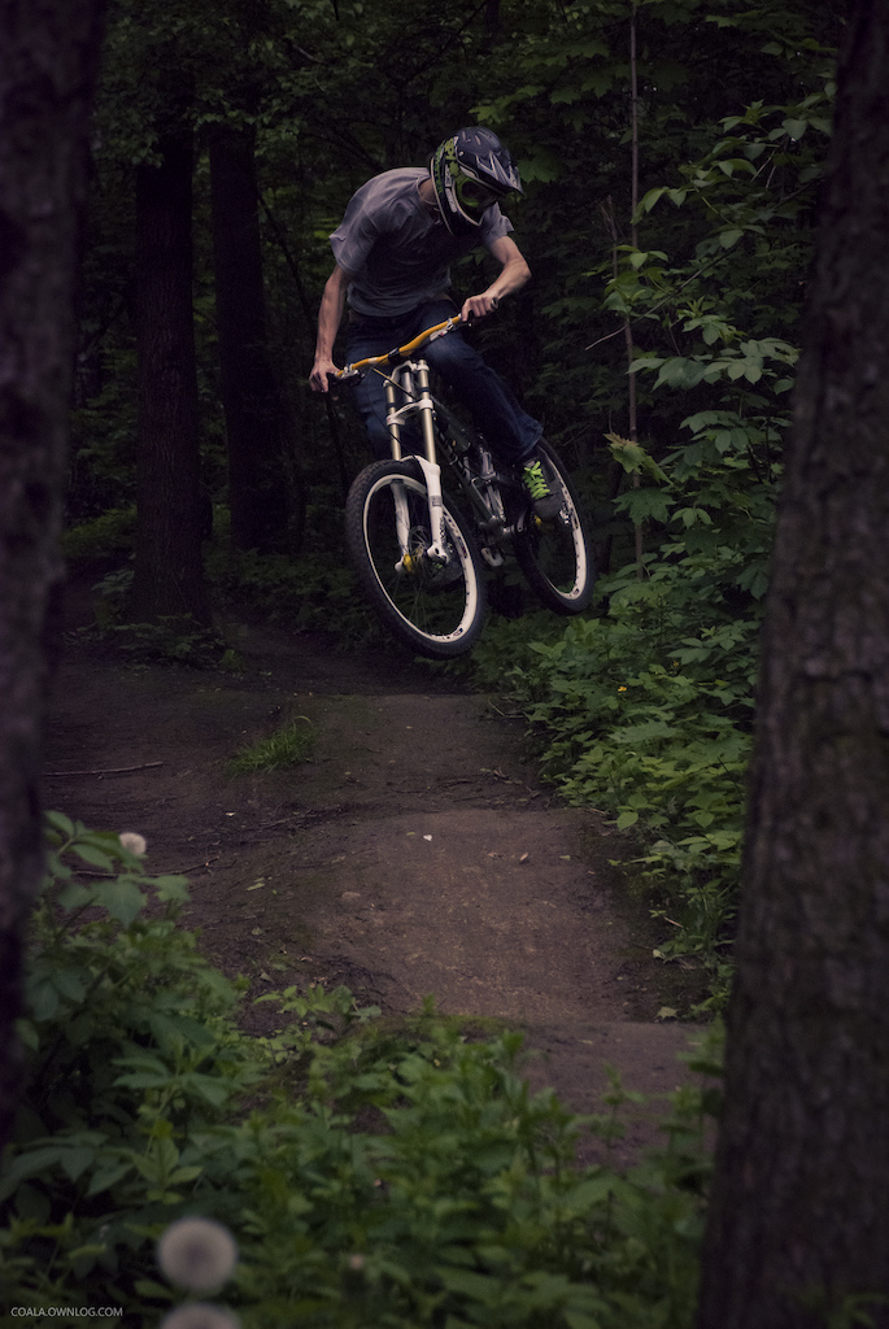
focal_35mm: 112
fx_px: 4157
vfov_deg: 18.2
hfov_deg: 12.2
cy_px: 664
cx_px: 444
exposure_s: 1/640
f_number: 5.6
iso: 500
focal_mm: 75
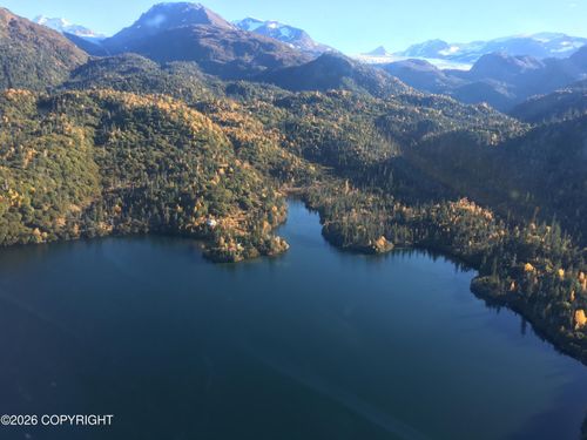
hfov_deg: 61.7
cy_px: 220
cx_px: 294
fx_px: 492
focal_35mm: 29
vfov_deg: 48.2
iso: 25
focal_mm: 4.15
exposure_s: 1/274
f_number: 2.2
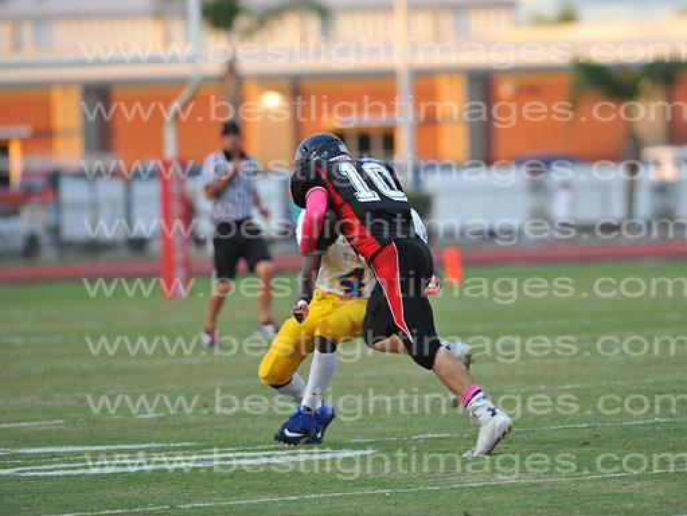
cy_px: 258
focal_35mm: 327
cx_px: 389
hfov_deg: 6.1
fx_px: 6494
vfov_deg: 4.6
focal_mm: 300
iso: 2000
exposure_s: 1/640
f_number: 4
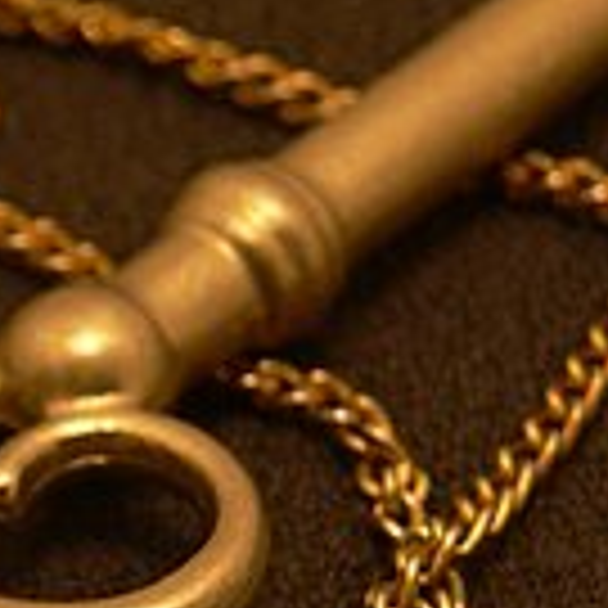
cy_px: 608
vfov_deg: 8.3
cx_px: -252
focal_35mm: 211
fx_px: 4193
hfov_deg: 8.2
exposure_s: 1/8
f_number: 4
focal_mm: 13.2
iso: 80
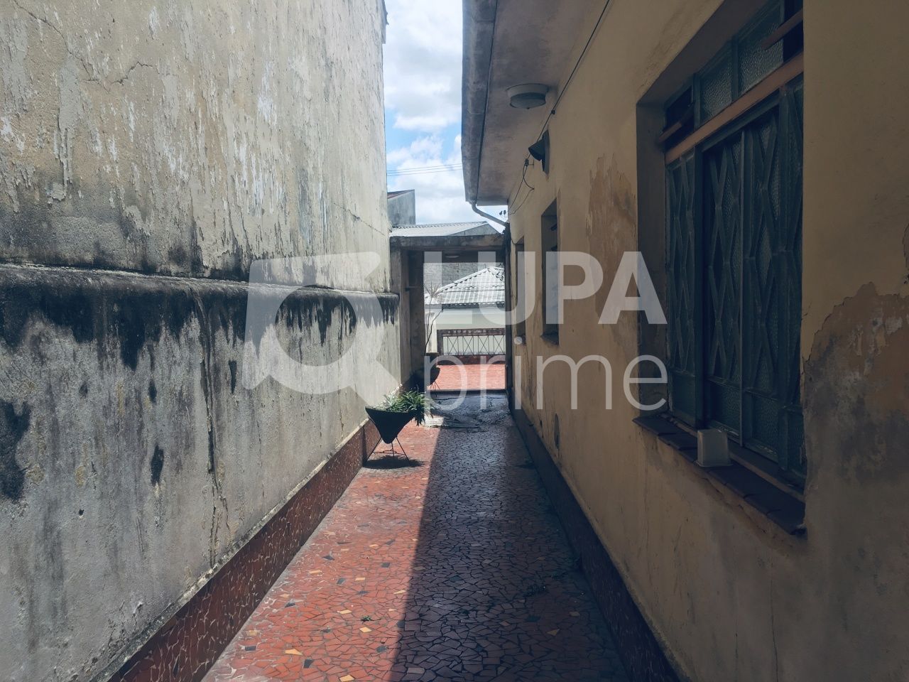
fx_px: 762
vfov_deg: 48.2
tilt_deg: -3.6
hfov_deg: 61.7
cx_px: 454
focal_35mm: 29
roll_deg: +2.3
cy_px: 341
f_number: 2.2
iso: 25
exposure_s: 1/686
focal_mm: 4.15
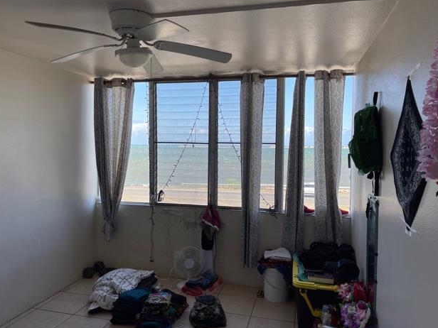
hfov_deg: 65.3
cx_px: 212
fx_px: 342
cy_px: 160
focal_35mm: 27
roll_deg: -0.9
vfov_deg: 51.3
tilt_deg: -3.4
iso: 32
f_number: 1.6
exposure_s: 1/443
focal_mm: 5.1
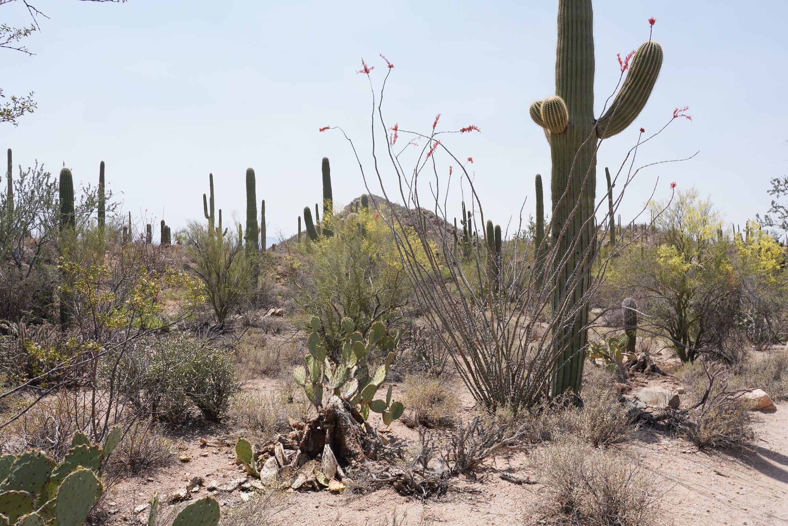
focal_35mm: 28
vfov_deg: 46.4
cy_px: 263
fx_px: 613
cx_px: 394
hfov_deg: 65.5
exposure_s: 1/80
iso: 100
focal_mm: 28
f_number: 16
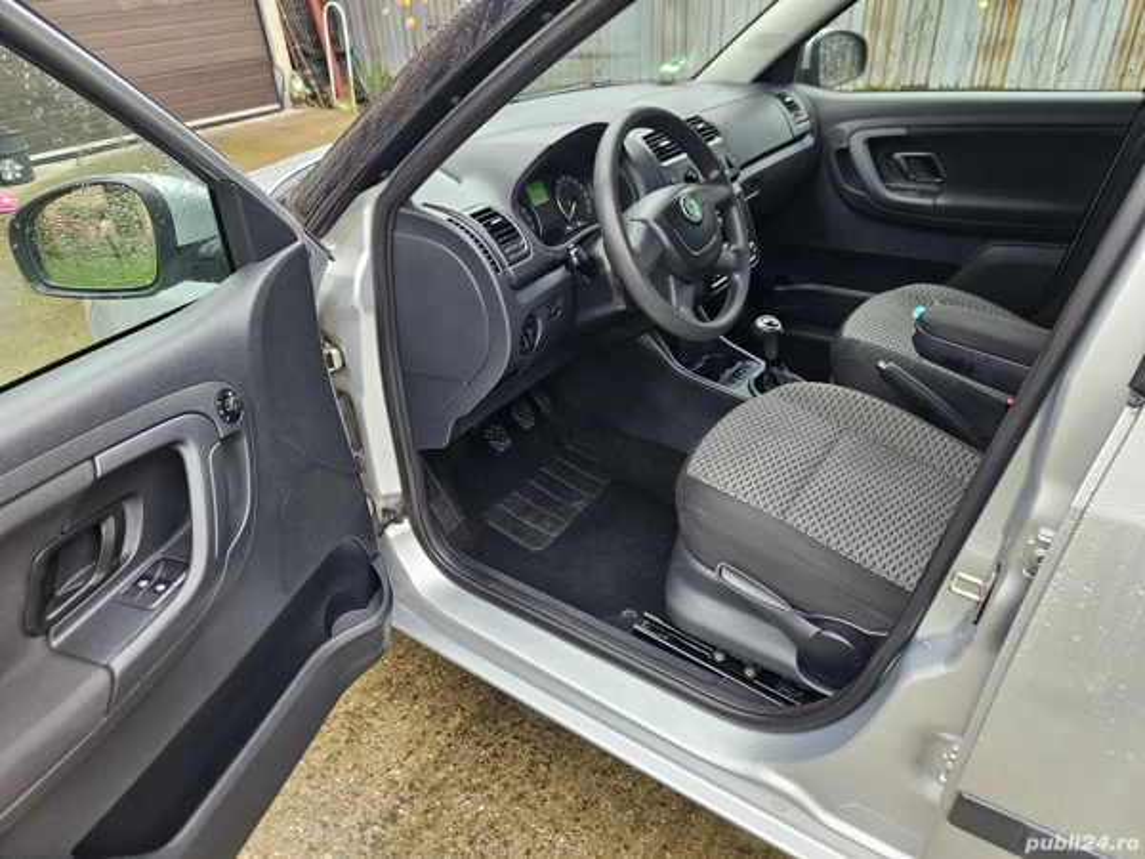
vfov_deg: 58.9
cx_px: 572
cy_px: 430
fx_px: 761
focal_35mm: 23
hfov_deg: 73.9
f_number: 1.8
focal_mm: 5.4
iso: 125
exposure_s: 1/180
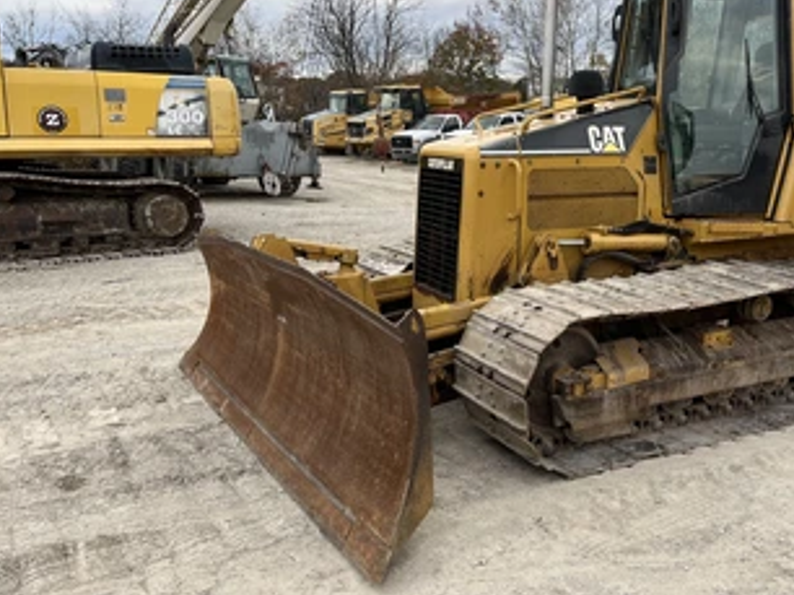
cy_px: 265
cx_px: 485
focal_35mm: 34
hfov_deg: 53.5
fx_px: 779
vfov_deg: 41.7
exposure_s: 1/412
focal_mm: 5.1
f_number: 1.6
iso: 50
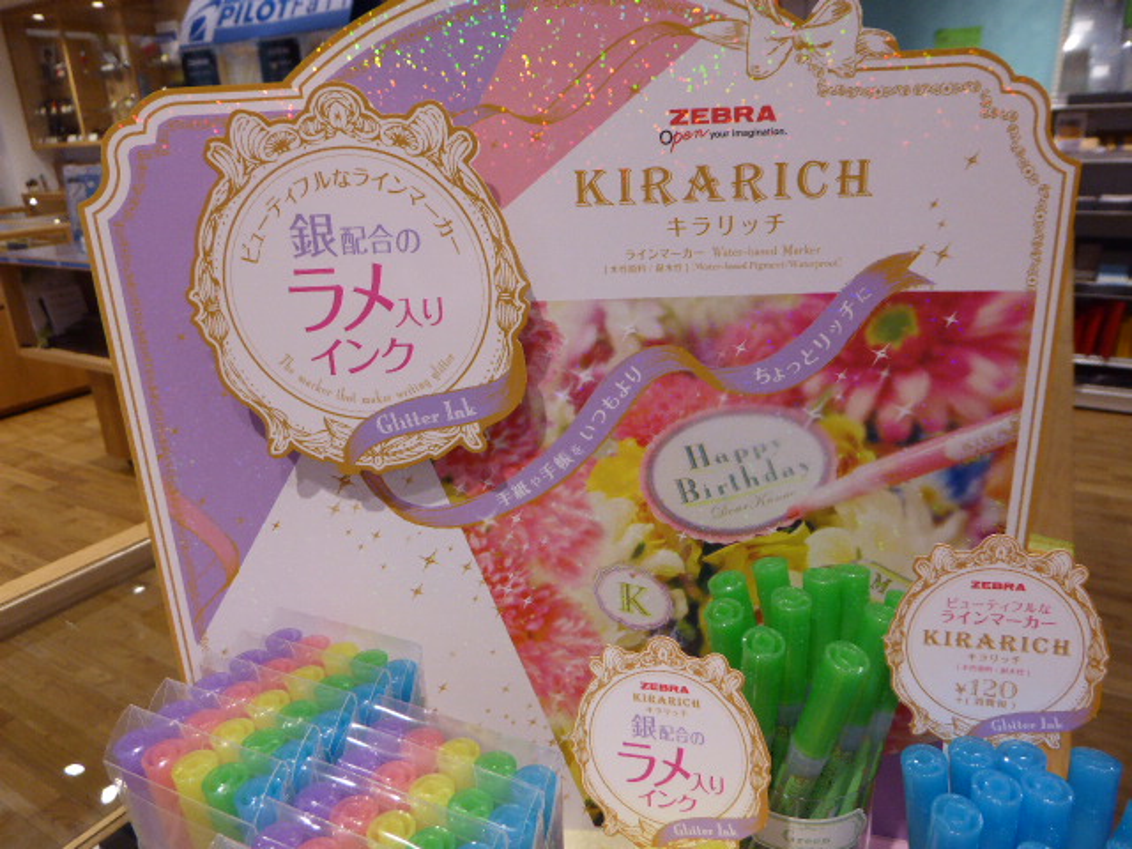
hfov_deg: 69.4
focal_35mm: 25
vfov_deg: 54.9
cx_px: 566
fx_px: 818
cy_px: 424
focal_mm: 4.3
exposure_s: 1/60
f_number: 3.3
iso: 160
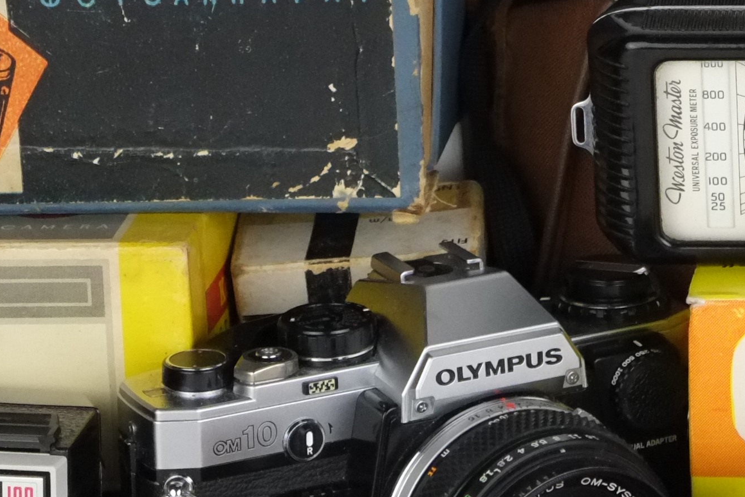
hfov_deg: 10.2
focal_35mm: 199
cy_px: -7
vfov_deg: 6.9
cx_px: 900
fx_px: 4118
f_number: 5.6
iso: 3200
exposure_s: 1/750
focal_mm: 35.8
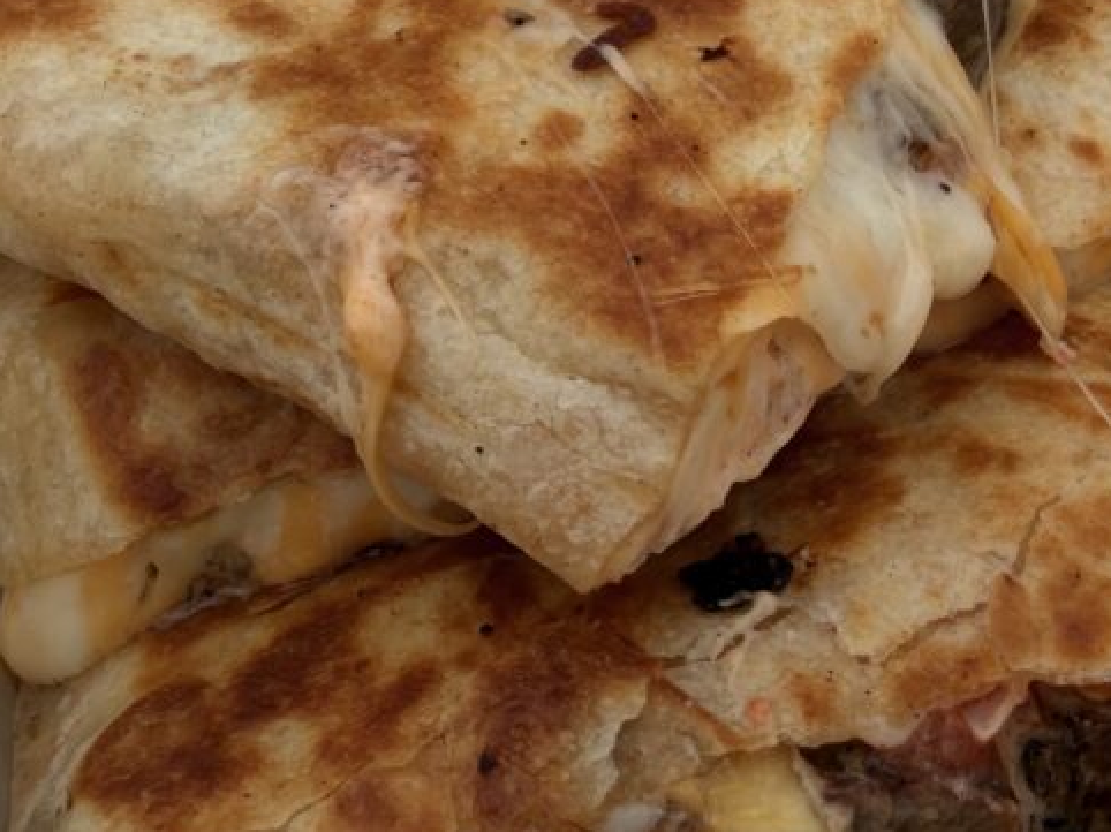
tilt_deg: -58.5
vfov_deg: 28.3
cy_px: 265
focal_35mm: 51
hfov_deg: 36.5
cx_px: 846
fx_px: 1636
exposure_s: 1/777
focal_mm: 2.22
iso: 20
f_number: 2.2
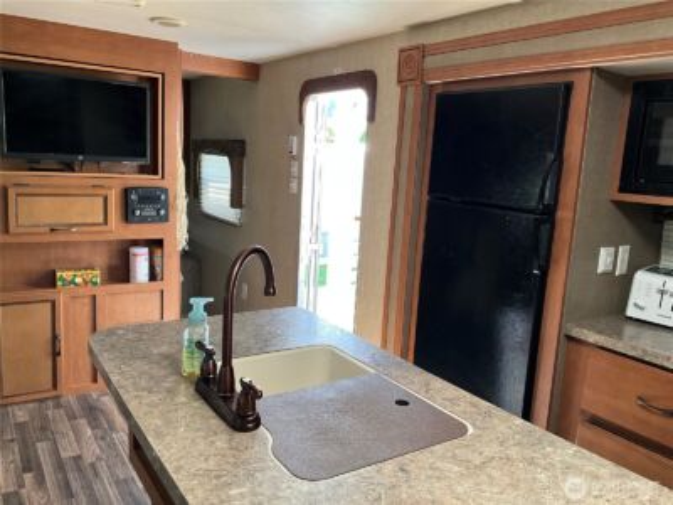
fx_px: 564
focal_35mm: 29
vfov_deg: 48.2
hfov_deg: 61.7
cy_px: 252
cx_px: 336
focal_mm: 3
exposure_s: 1/65
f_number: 1.8
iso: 64
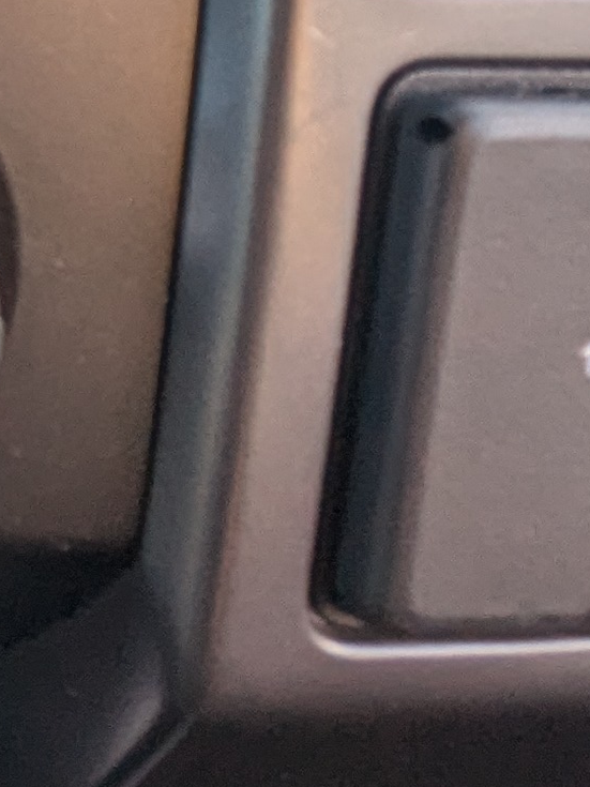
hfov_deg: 11.9
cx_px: -997
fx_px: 2023
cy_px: -313
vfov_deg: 19.7
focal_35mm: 89
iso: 35
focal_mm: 2.35
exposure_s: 1/78.9
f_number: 2.2
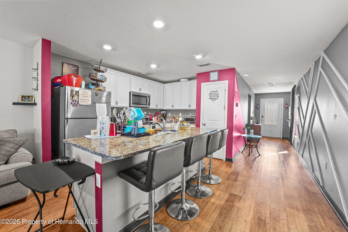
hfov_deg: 104.3
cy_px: 116
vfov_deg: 81.2
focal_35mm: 14
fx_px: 135
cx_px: 174
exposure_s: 1/1.25
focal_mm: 14
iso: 160
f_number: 8
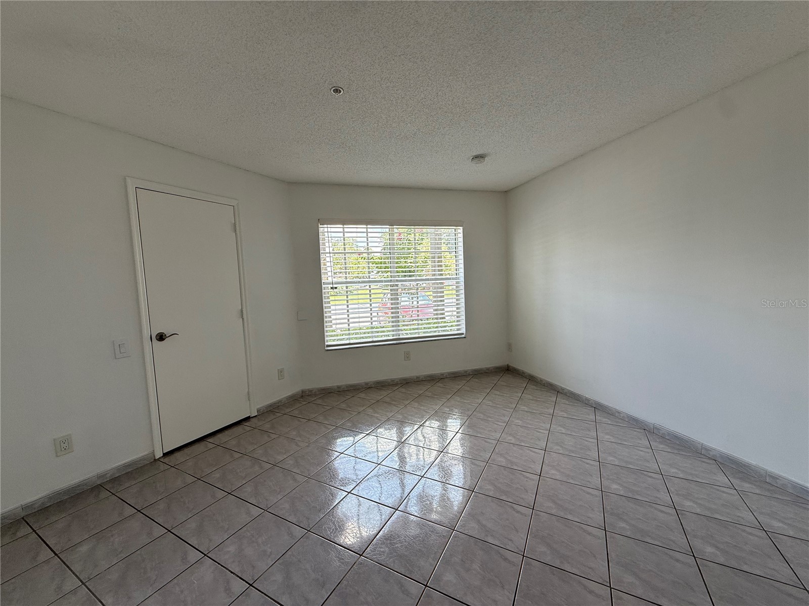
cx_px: 404
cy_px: 303
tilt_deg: -2.7
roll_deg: +2.6
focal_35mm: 14
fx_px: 327
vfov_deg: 85.7
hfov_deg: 102.1
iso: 64
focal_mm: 2.22
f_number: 2.2
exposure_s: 1/143
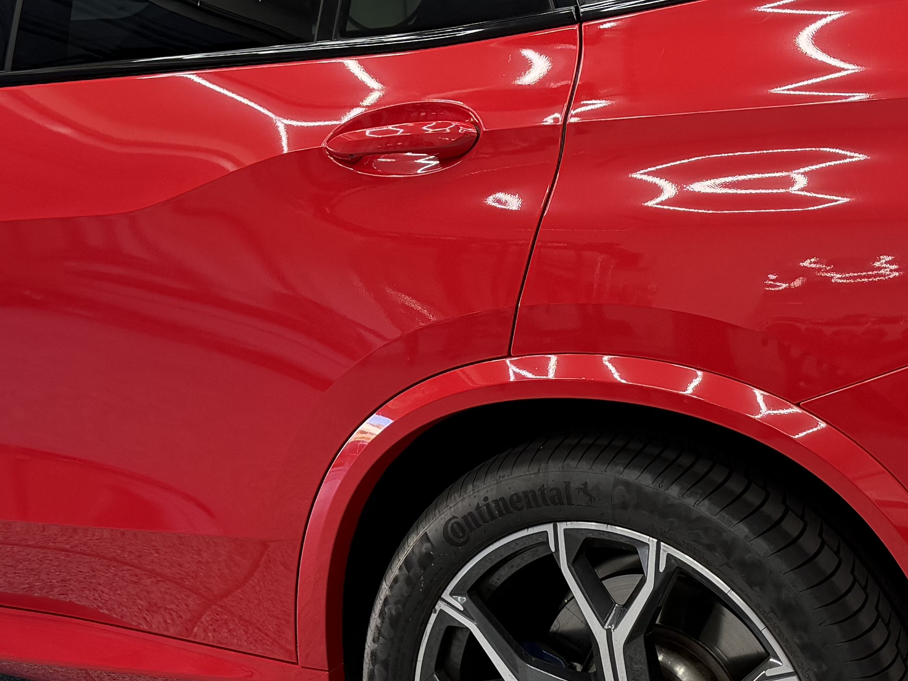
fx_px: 1862
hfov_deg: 27.4
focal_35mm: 71
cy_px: 302
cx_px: 500
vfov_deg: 20.7
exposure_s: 1/120
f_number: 1.78
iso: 80
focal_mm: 6.76
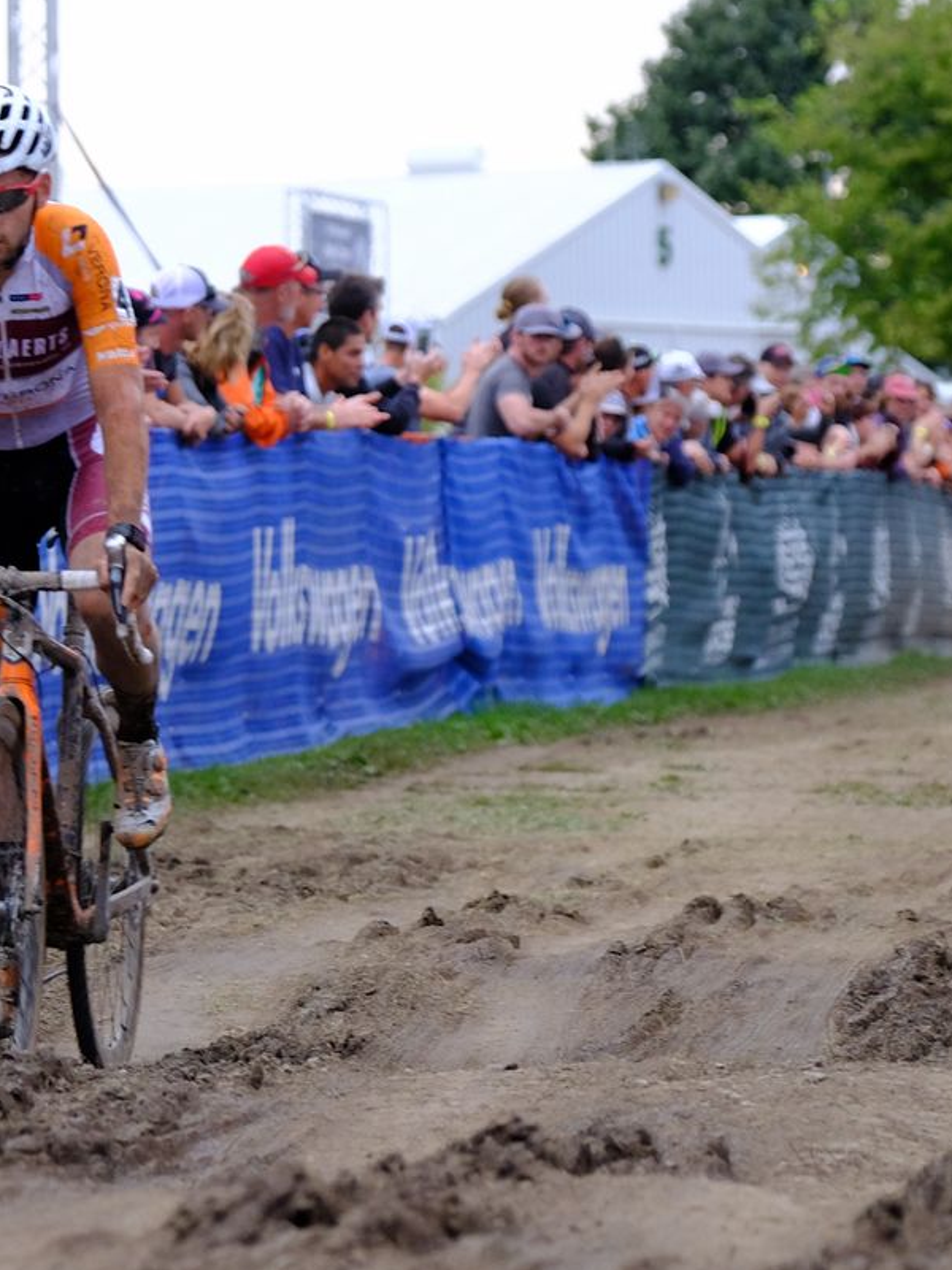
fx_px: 6679
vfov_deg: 10.9
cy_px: 636
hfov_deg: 8.2
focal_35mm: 182
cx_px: 390
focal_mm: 83.8
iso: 1000
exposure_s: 1/640
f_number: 2.8
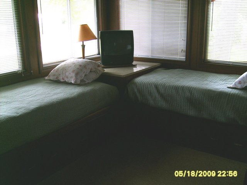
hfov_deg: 52.6
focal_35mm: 35
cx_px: 124
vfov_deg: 40.7
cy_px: 92
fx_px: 250
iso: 50
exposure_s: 1/60
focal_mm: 5.8
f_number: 2.8
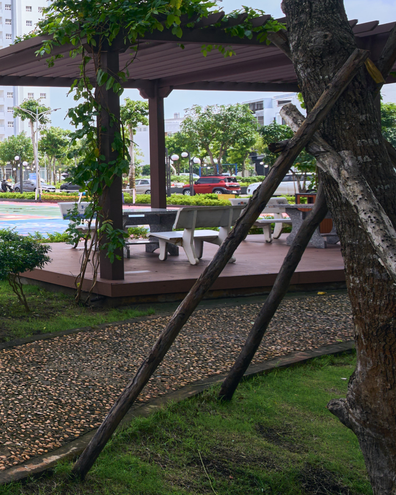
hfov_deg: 25.0
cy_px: 172
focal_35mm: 36
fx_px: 532
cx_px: -257
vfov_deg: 49.1
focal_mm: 9
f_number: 5.6
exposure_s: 1/125
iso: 100
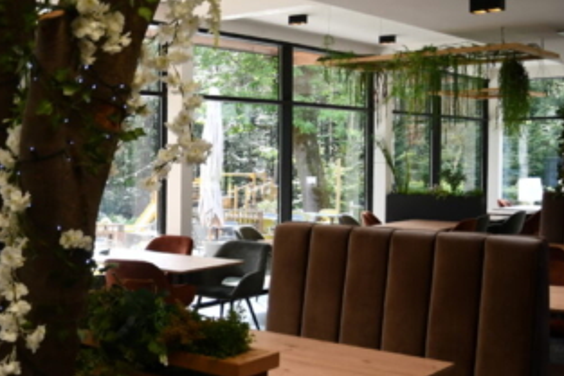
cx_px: 61
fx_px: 768
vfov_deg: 27.2
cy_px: 276
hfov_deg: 37.8
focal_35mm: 49
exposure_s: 1/250
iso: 450
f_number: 3.5
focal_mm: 16
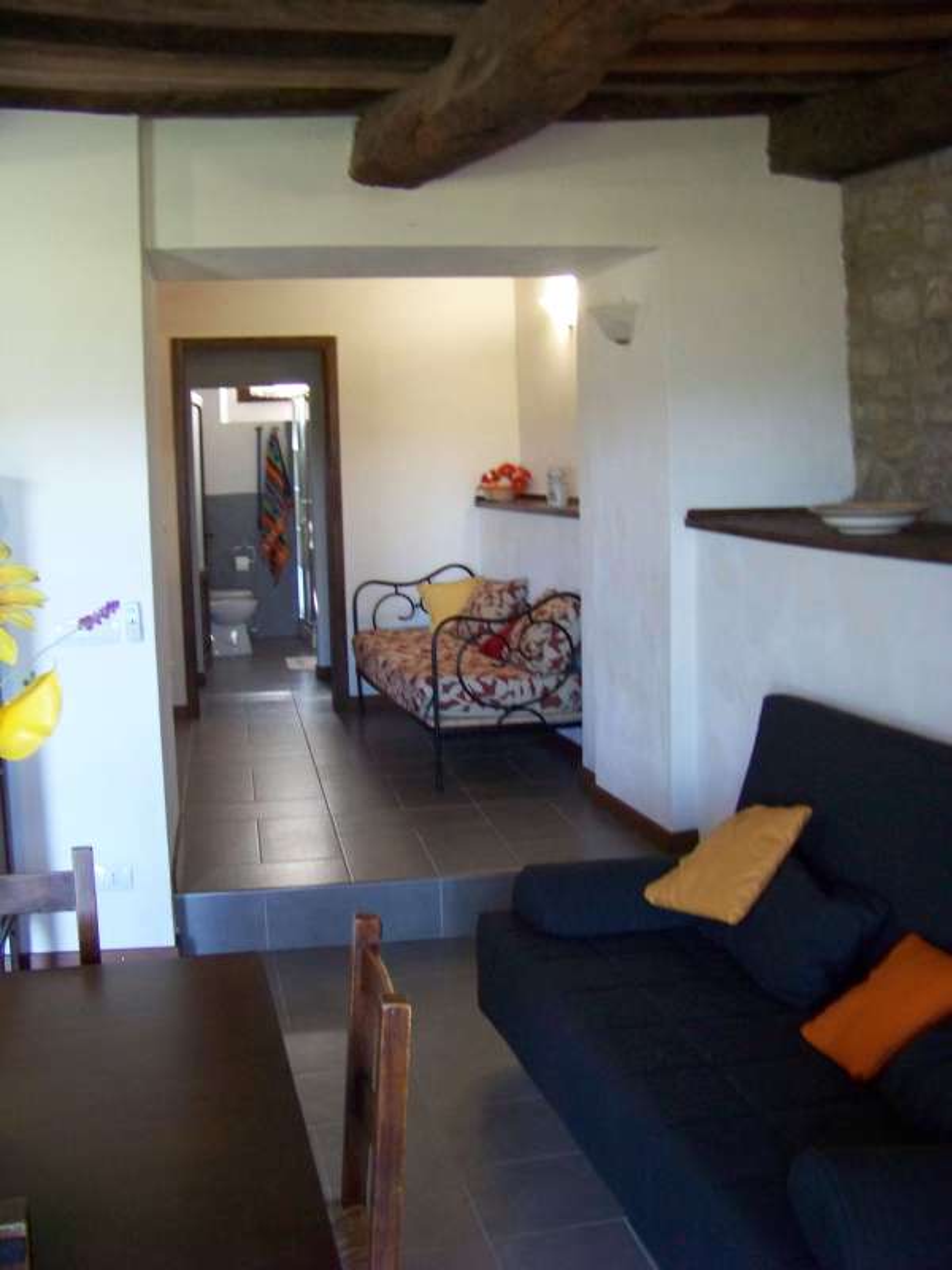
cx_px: 476
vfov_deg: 51.4
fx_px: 1320
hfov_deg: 39.7
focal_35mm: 36
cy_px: 635
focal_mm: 5.85
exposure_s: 1/30
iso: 298
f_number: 2.8
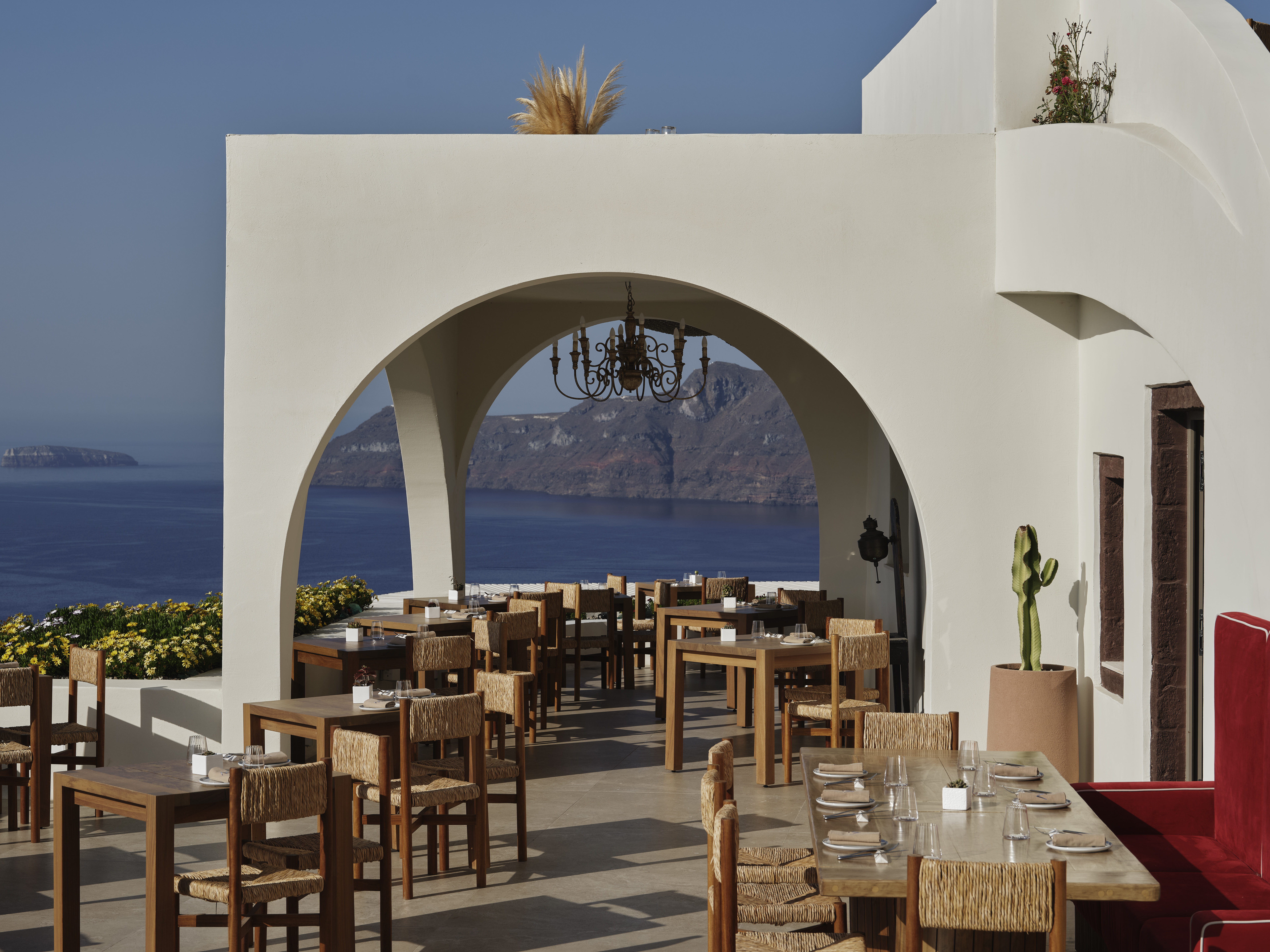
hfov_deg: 28.6
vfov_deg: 21.6
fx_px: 2495
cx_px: 636
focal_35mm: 68
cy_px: 461
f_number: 11
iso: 200
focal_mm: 79.6
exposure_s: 1/320
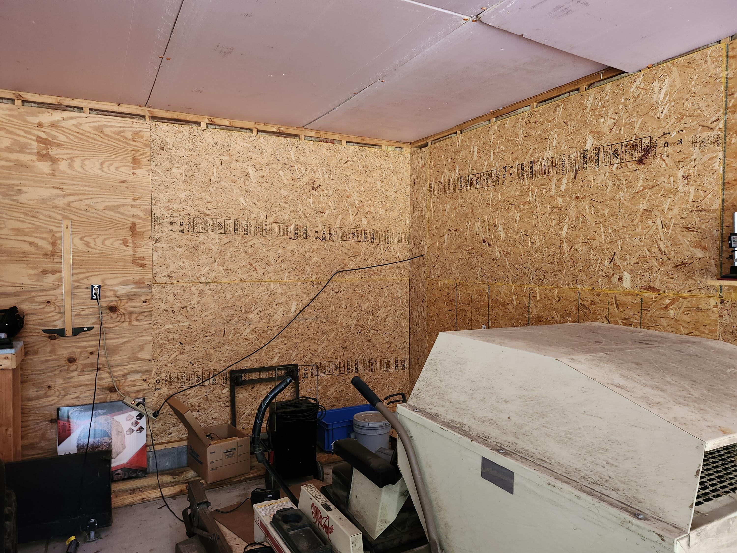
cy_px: 276
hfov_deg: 73.9
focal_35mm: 23
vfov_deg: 58.9
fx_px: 490
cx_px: 368
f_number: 1.8
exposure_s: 1/30
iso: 640
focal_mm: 5.54
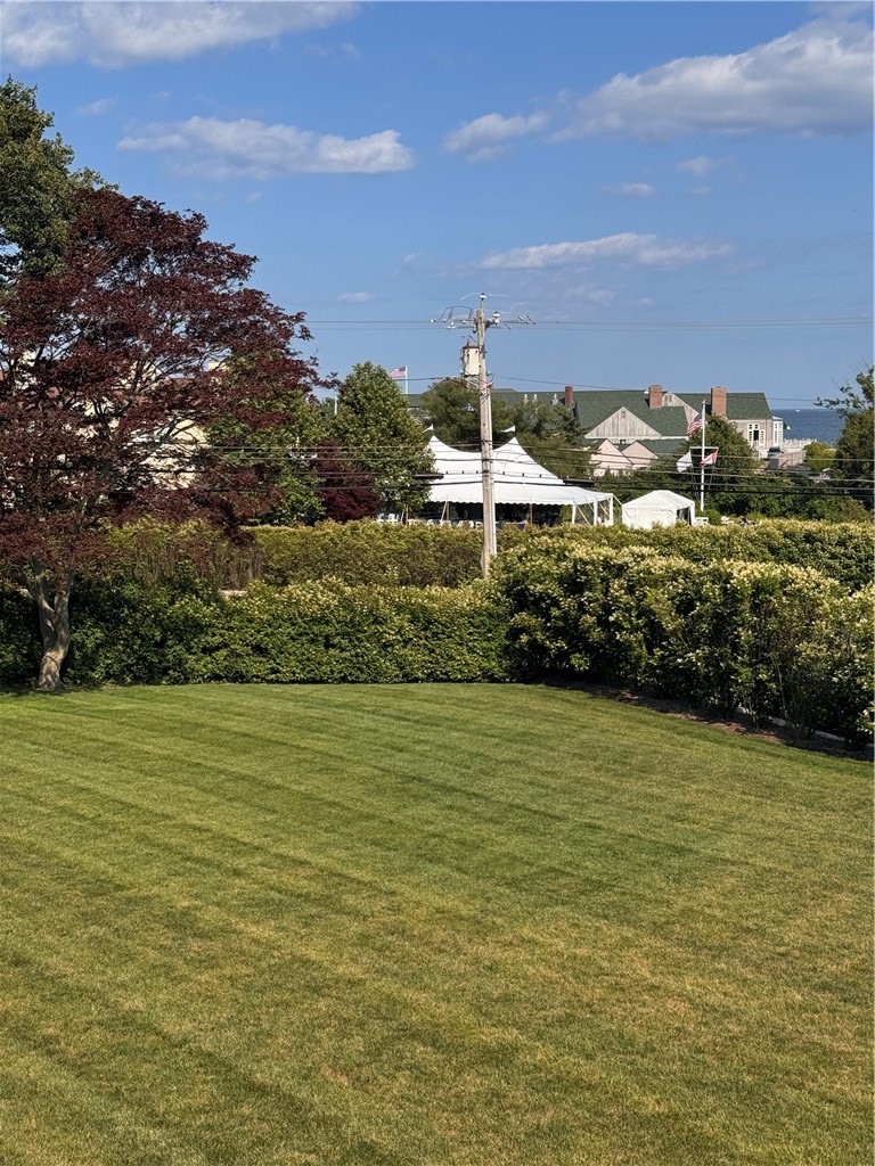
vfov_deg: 39.7
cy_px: 583
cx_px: 438
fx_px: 1618
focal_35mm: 48
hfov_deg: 30.3
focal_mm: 6.76
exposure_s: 1/5376
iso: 64
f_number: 1.78
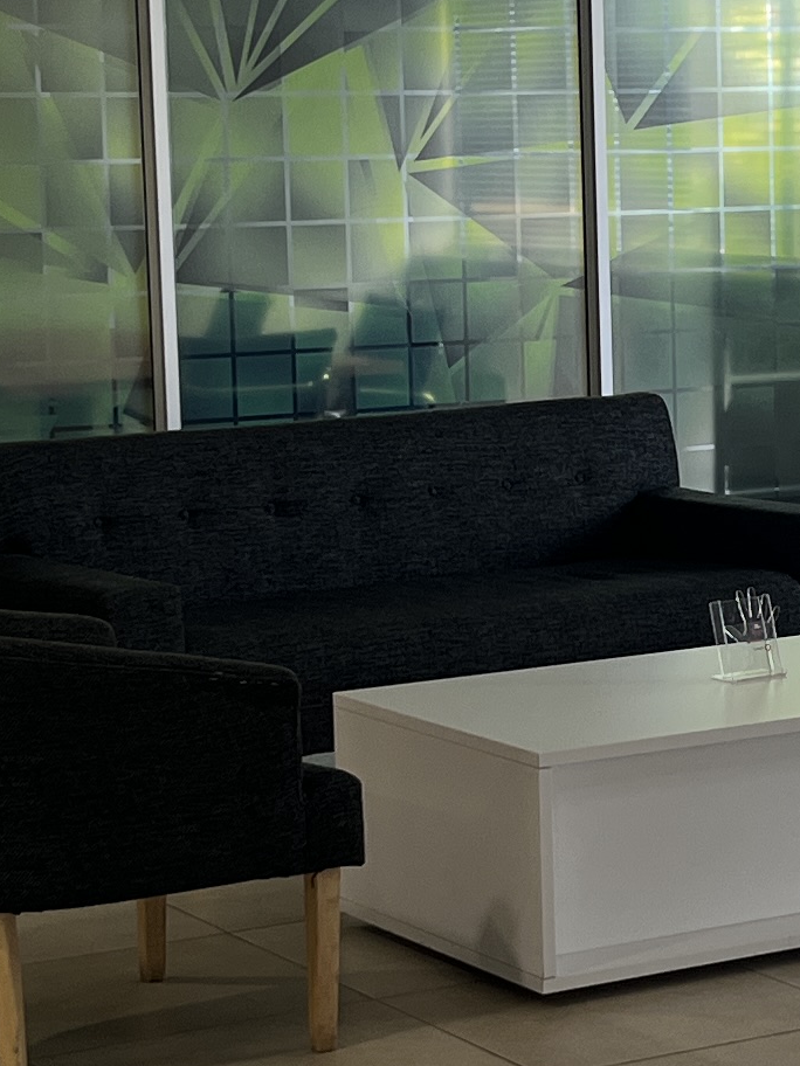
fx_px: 3544
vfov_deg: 17.1
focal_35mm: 115
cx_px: 874
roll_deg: -0.1
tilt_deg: -6.4
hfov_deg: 12.7
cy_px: 525
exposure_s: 1/100
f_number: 1.6
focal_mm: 5.1
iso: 40
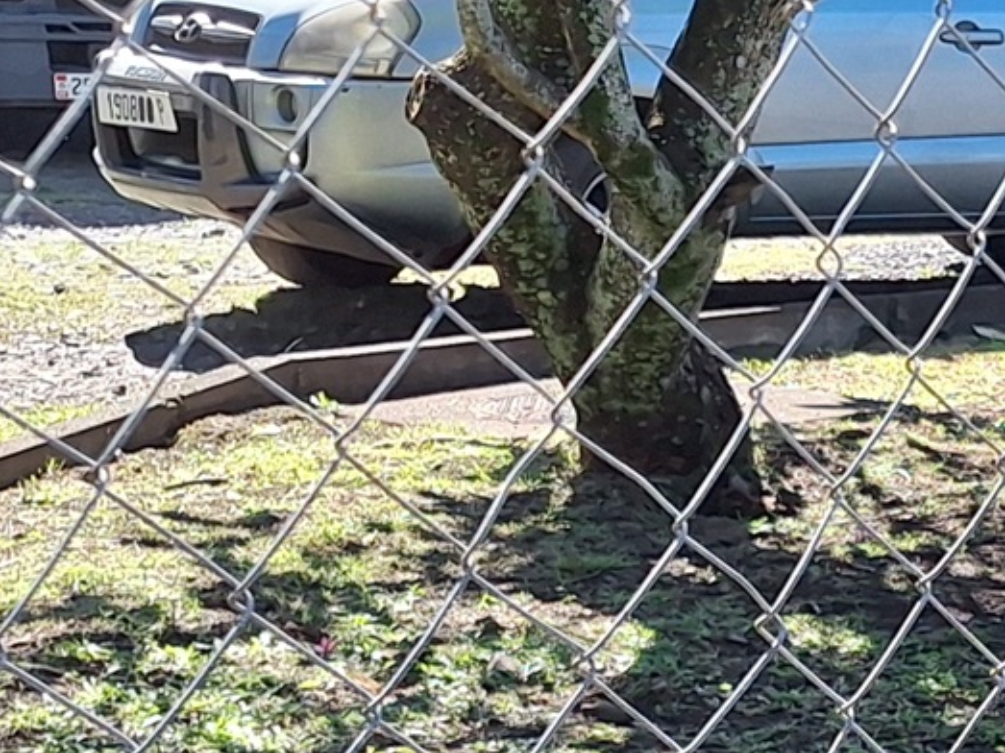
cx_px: 1764
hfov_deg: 15.5
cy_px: 877
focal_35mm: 110
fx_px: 3193
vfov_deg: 13.1
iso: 40
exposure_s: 1/827
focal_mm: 5.54
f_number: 1.8
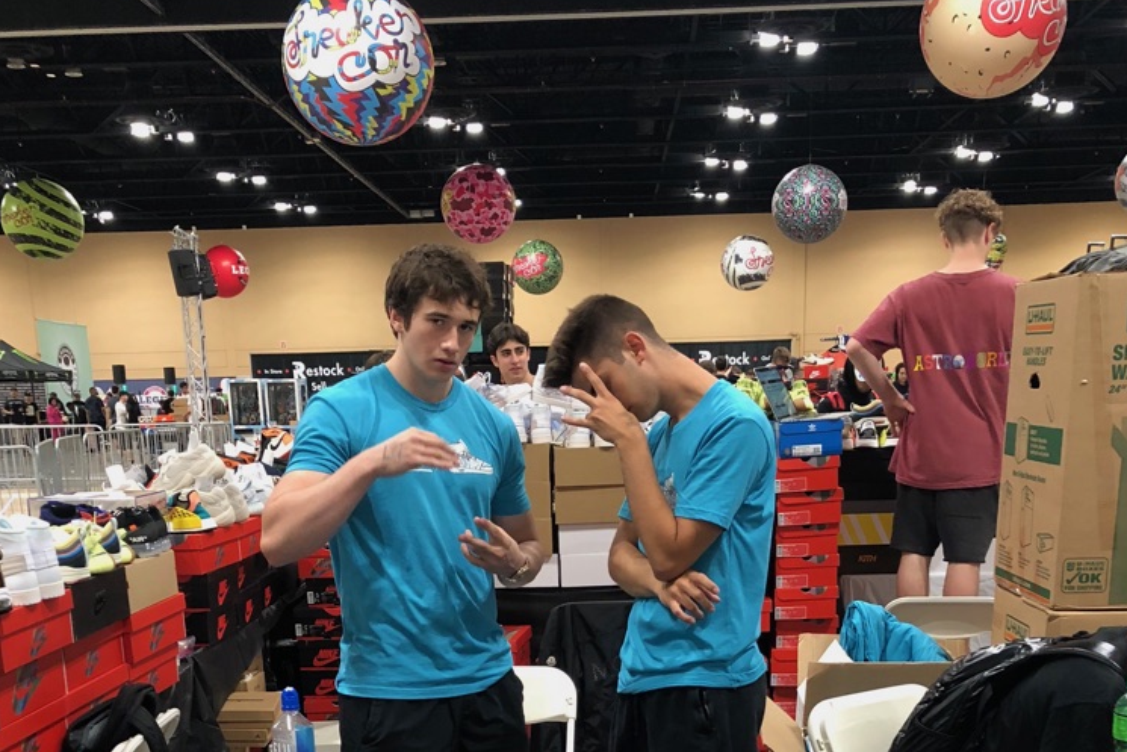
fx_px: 1346
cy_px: 761
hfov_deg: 45.4
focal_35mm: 43
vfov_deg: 29.1
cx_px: 568
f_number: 1.8
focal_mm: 3.99
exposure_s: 1/15
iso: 64
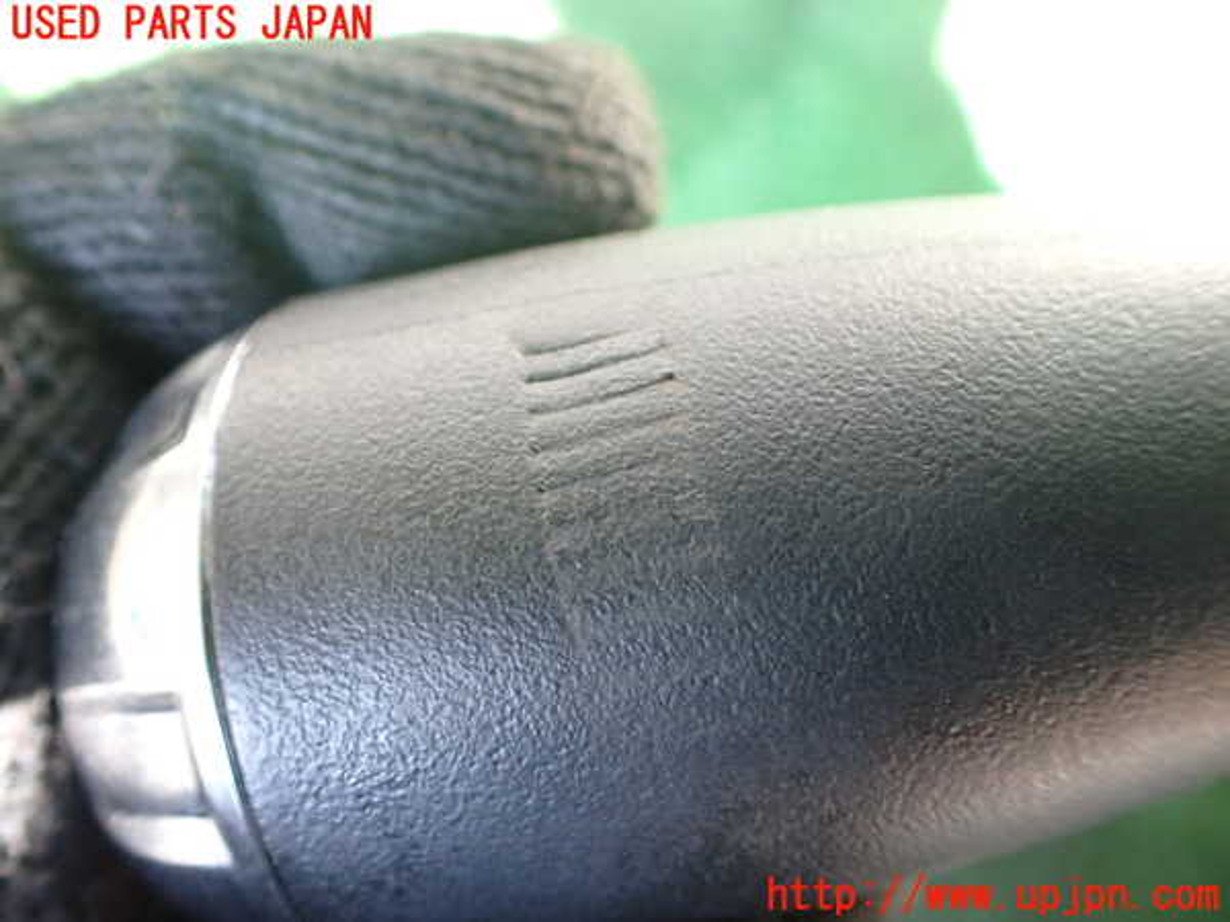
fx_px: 1066
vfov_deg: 46.8
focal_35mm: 30
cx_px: 615
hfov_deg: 60.0
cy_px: 461
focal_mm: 5.4
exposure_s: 1/125
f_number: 2.3
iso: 640
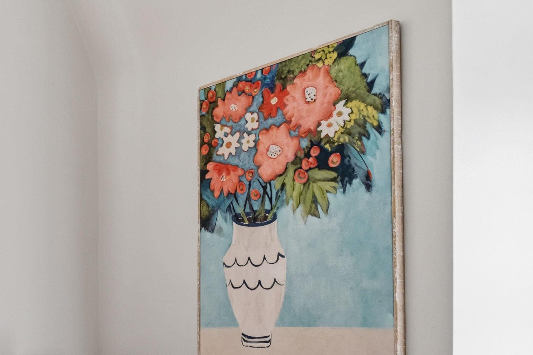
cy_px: 316
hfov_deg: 32.4
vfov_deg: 23.6
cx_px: -16
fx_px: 829
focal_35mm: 56
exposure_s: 1/8
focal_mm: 18
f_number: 8
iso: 640
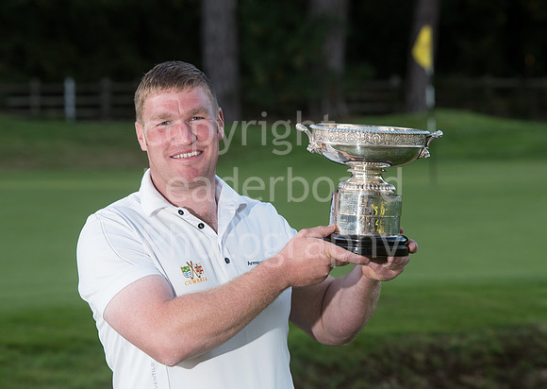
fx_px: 2526
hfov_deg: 12.4
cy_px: 206
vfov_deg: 8.8
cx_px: 285
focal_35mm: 163
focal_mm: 140
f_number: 6.3
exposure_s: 1/200
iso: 400
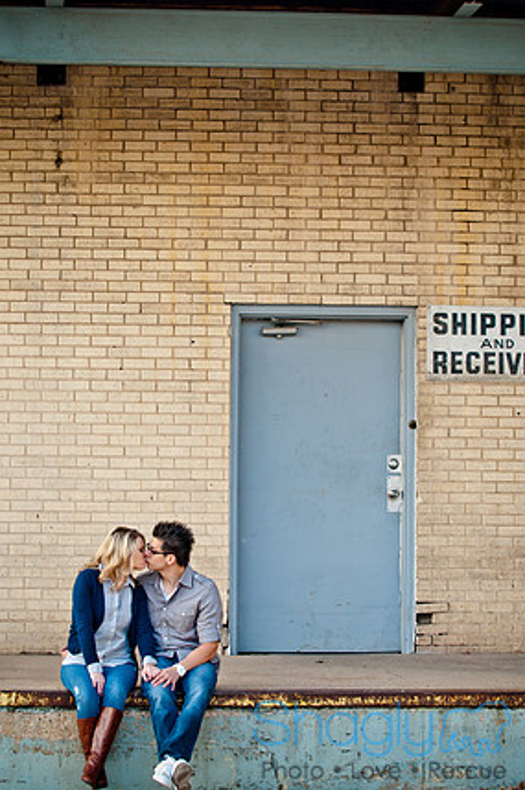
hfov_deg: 10.9
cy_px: 401
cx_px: 268
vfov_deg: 16.3
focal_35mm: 126
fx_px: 2763
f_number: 5
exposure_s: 1/160
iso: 400
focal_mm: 80
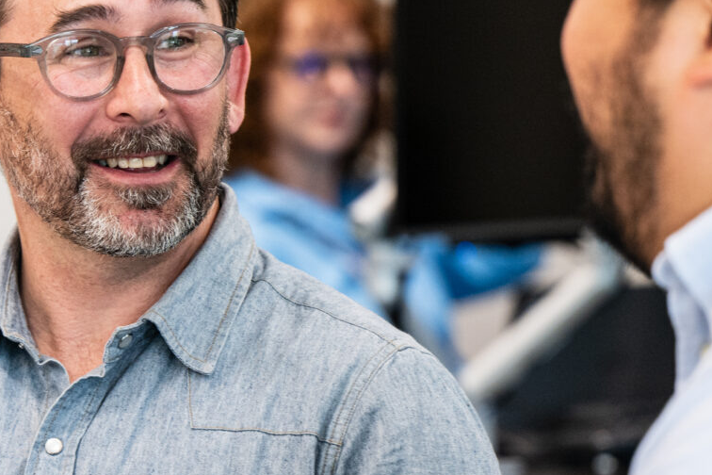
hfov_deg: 6.3
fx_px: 6427
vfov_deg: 4.2
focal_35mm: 325
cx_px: 8
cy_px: 410
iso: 400
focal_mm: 96
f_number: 2.8
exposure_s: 1/160
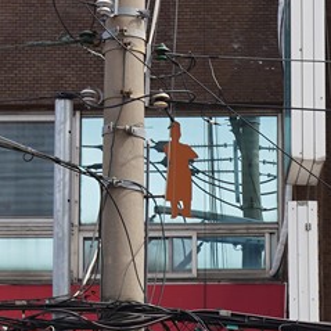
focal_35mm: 249
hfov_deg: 6.9
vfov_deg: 7.0
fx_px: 2694
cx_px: 487
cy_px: 456
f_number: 9
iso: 100
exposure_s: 1/100
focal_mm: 35
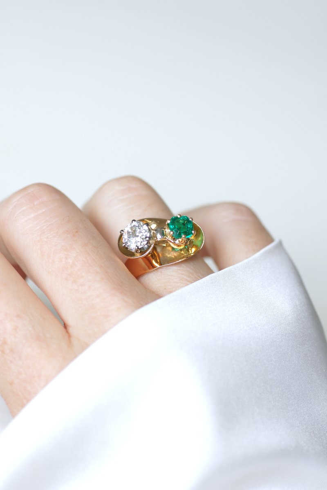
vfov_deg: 19.5
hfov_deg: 13.0
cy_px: 245
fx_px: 1431
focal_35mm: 105
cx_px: 164
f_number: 4
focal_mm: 70
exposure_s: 1/160
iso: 200
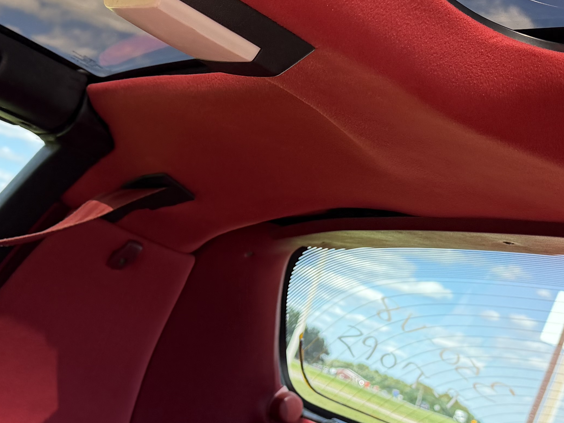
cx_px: 373
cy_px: 165
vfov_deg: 22.2
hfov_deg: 29.2
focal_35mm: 66
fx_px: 1075
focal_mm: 6.76
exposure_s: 1/1410
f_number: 1.78
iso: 100
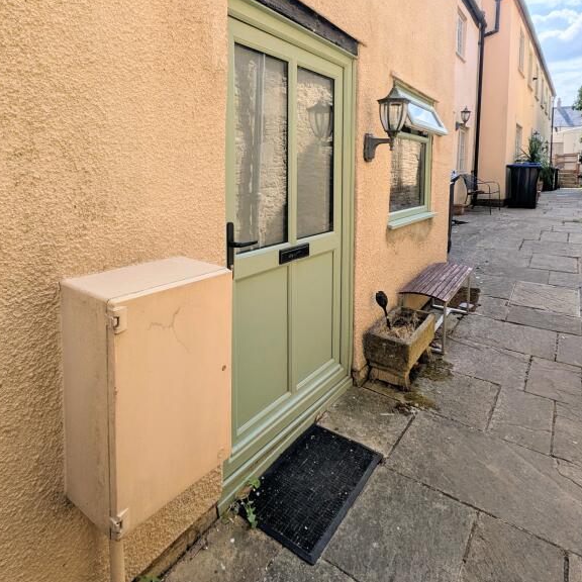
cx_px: 266
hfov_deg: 69.5
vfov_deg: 68.0
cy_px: 202
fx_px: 418
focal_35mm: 22
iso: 48
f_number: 2.2
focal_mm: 1.83
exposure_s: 1/4184
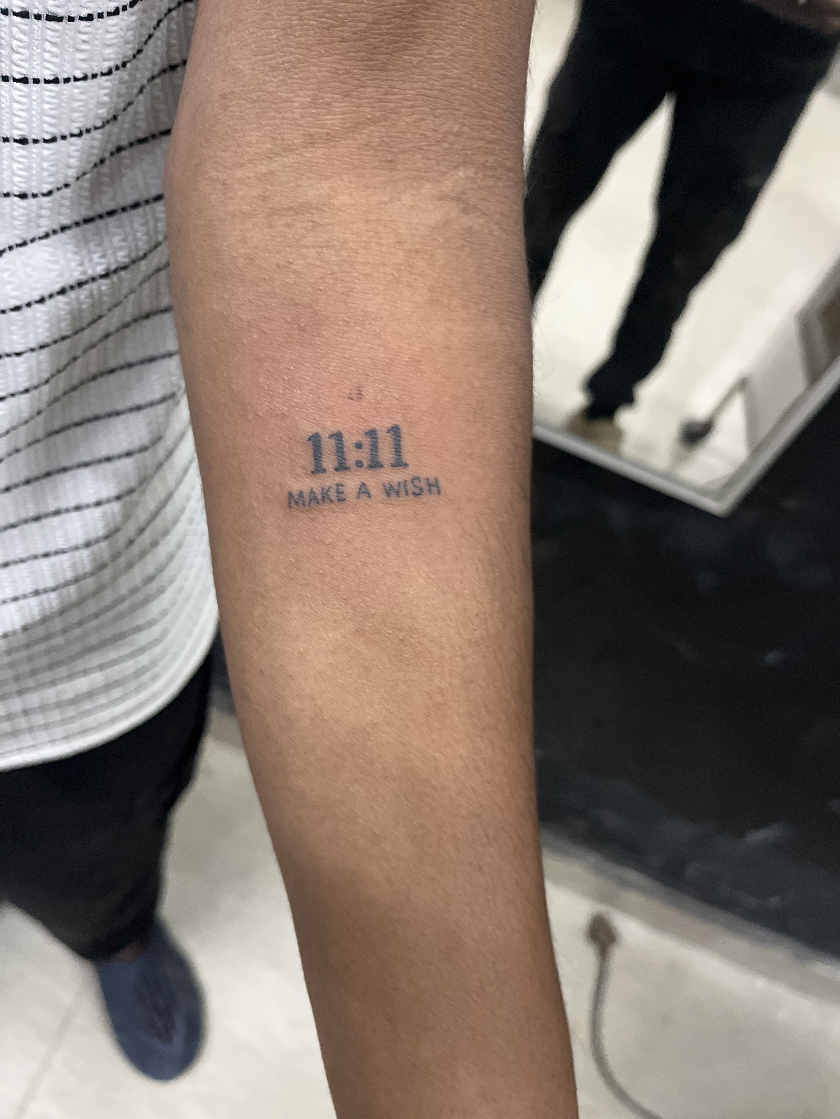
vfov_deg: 67.3
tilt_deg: -53.1
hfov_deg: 53.1
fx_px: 841
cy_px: 560
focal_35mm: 26
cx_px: 420
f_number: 1.6
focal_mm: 5.1
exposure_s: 1/50
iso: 500
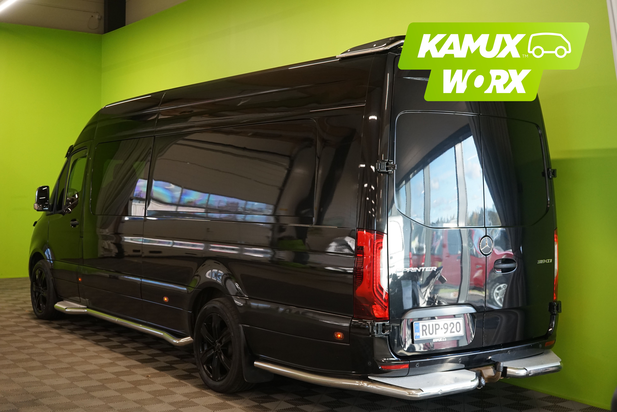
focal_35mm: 45
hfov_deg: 43.6
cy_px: 206
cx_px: 308
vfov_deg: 29.9
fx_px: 771
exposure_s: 1/160
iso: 1600
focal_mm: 45
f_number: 4.5
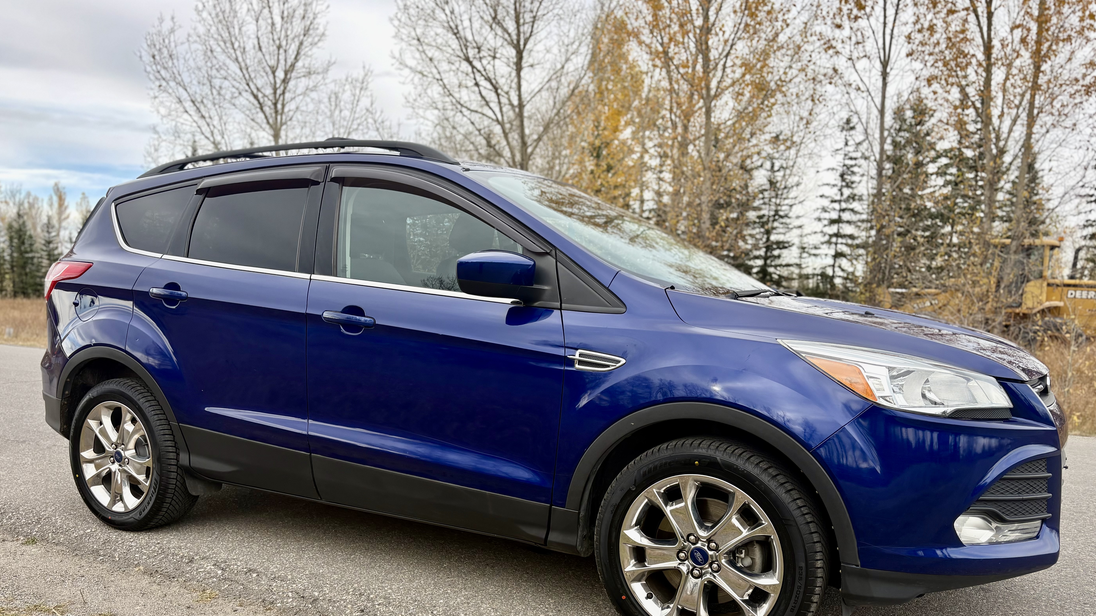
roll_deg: -0.8
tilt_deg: -6.2
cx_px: 554
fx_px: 843
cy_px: 410
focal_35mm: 29
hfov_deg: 66.1
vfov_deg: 39.7
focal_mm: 5.96
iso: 50
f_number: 1.6
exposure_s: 1/801
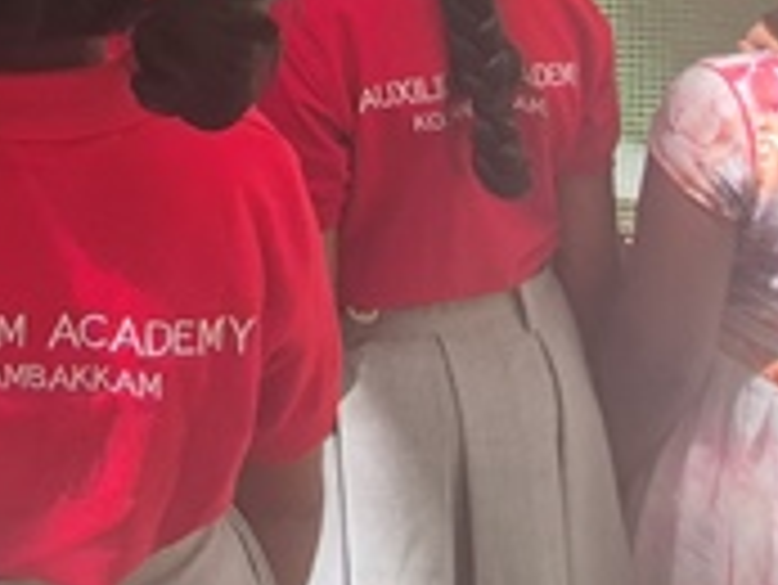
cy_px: -400
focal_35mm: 48
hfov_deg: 34.4
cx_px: -72
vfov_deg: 22.0
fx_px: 1080
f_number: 2.2
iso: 50
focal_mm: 1.74
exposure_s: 1/372
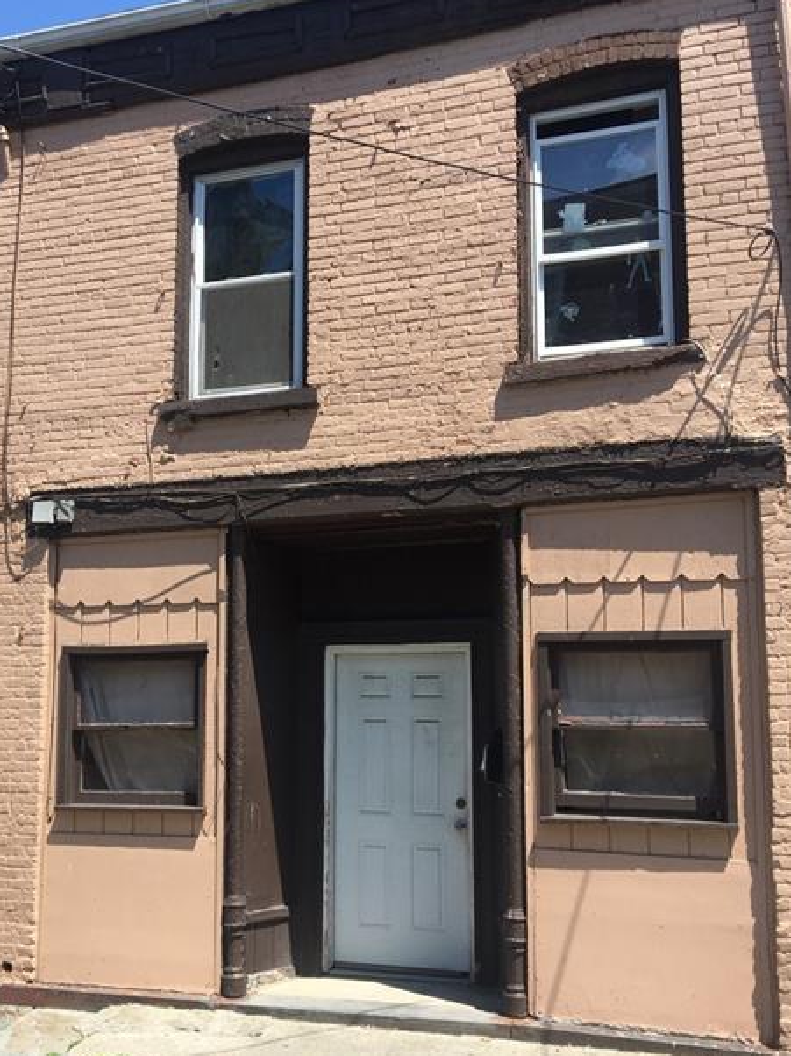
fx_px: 1128
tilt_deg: +7.9
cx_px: 302
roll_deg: +0.5
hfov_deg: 38.4
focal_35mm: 37
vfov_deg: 50.0
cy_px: 603
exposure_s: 1/1012
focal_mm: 4.15
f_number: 2.2
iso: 25
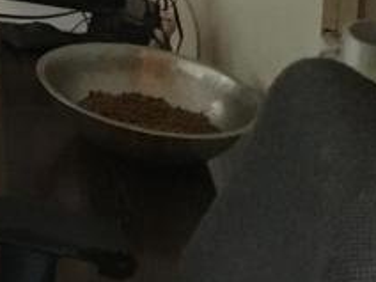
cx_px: -481
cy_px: -351
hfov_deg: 11.9
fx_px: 1521
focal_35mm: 140
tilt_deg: -8.8
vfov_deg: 9.6
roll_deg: +0.9
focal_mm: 4.15
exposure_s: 1/15
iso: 250
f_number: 2.2
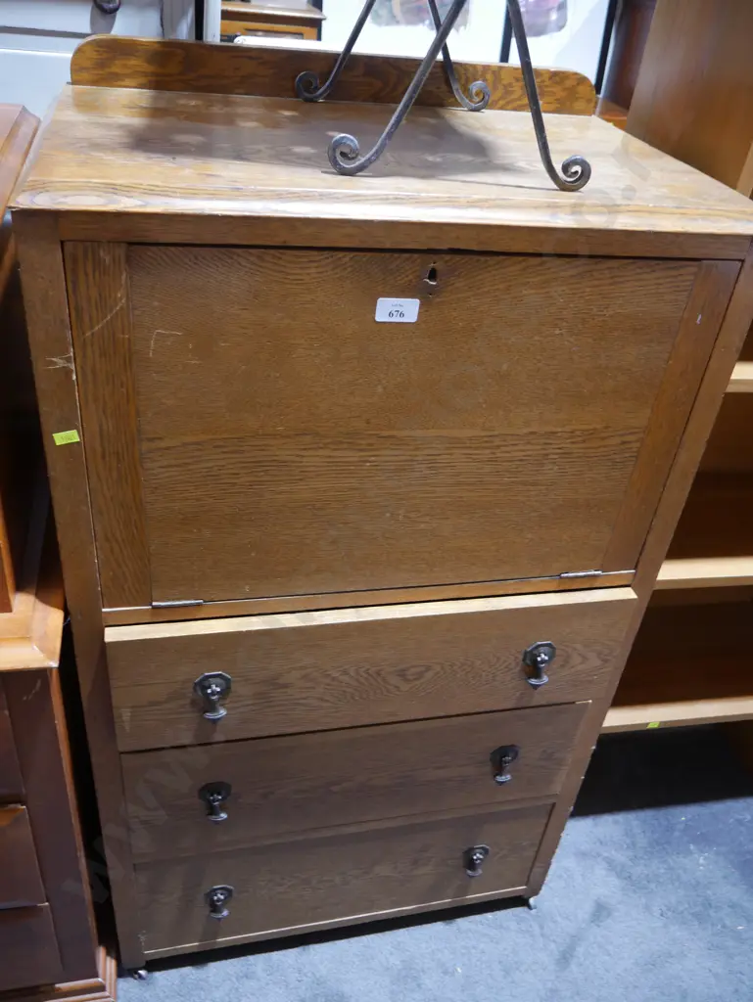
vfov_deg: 63.4
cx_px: 376
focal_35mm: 28
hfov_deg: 49.8
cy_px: 501
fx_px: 811
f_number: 3.5
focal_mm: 14
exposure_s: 1/60
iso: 800
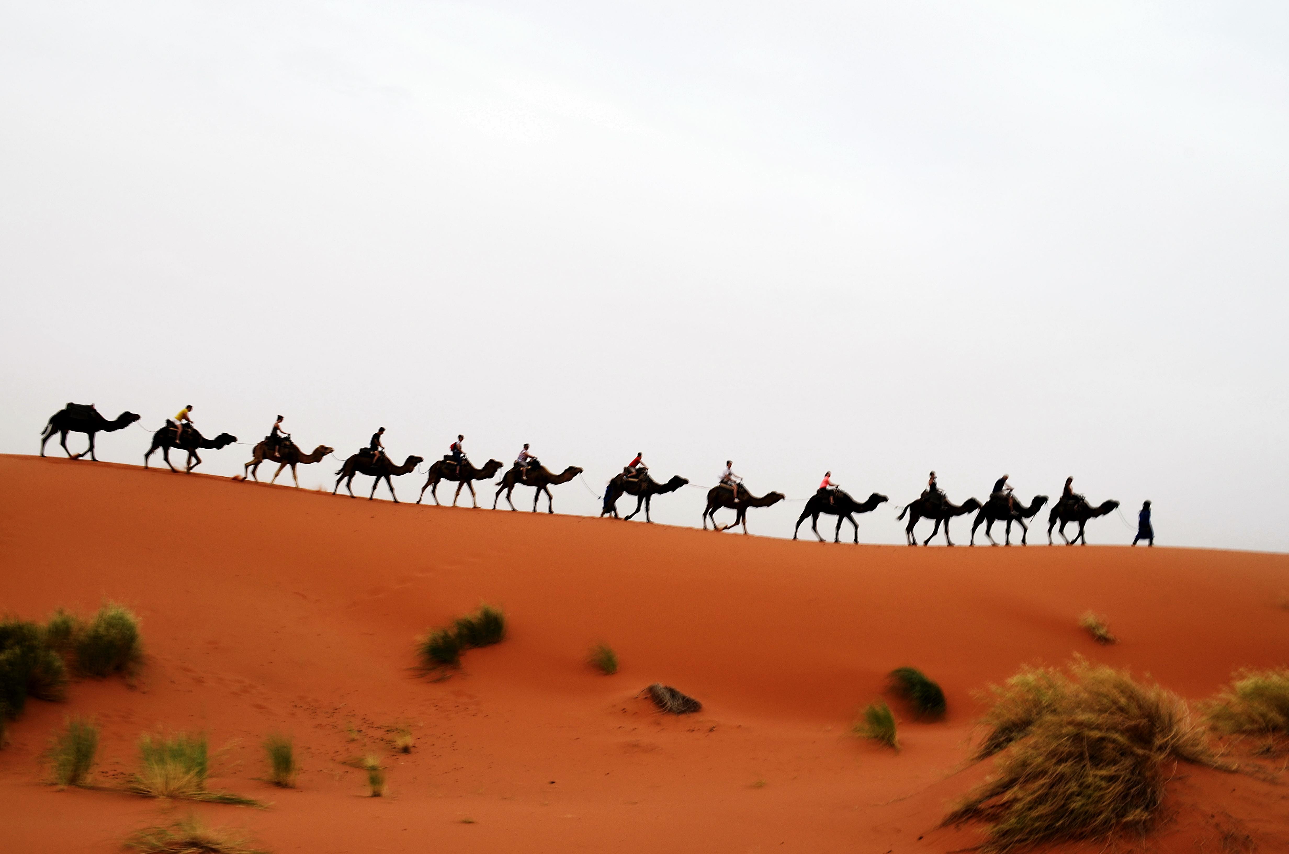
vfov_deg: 39.8
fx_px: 1179
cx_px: 644
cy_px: 427
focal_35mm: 33
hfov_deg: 57.3
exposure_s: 1/125
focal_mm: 22
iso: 160
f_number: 11
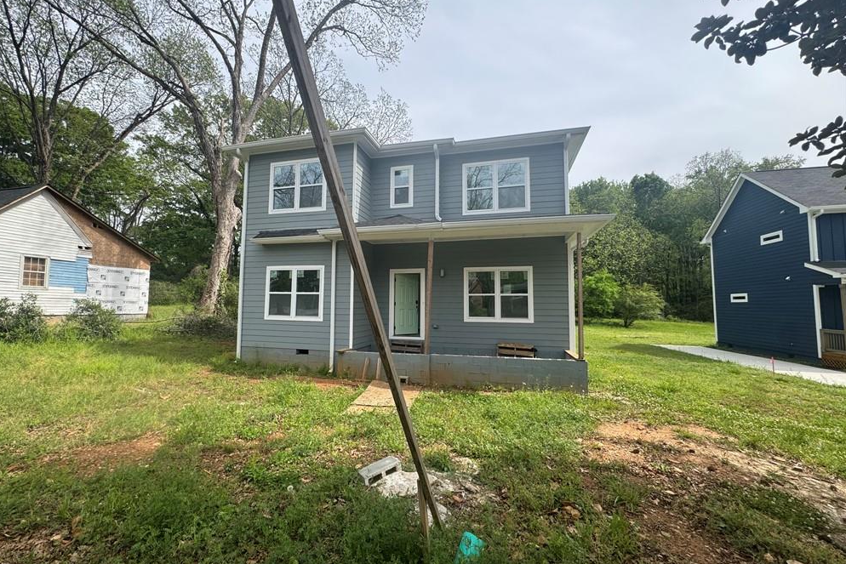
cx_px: 412
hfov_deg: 100.4
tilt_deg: +3.2
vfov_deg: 77.3
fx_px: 353
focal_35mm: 15
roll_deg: -1.0
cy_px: 282
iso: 40
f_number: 2.2
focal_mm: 2.22
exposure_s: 1/779
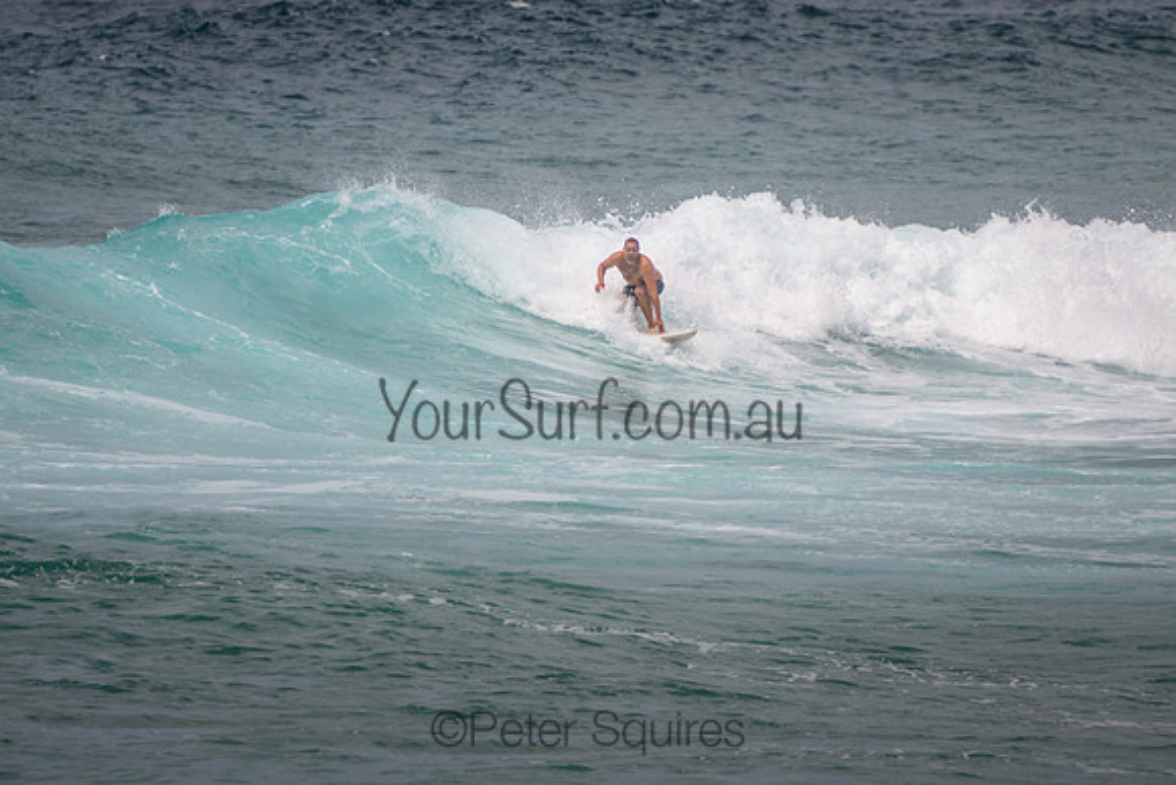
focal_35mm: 549
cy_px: 326
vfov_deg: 2.5
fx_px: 17949
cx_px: 602
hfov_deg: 3.8
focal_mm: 400
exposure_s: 1/2000
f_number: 5.6
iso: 140
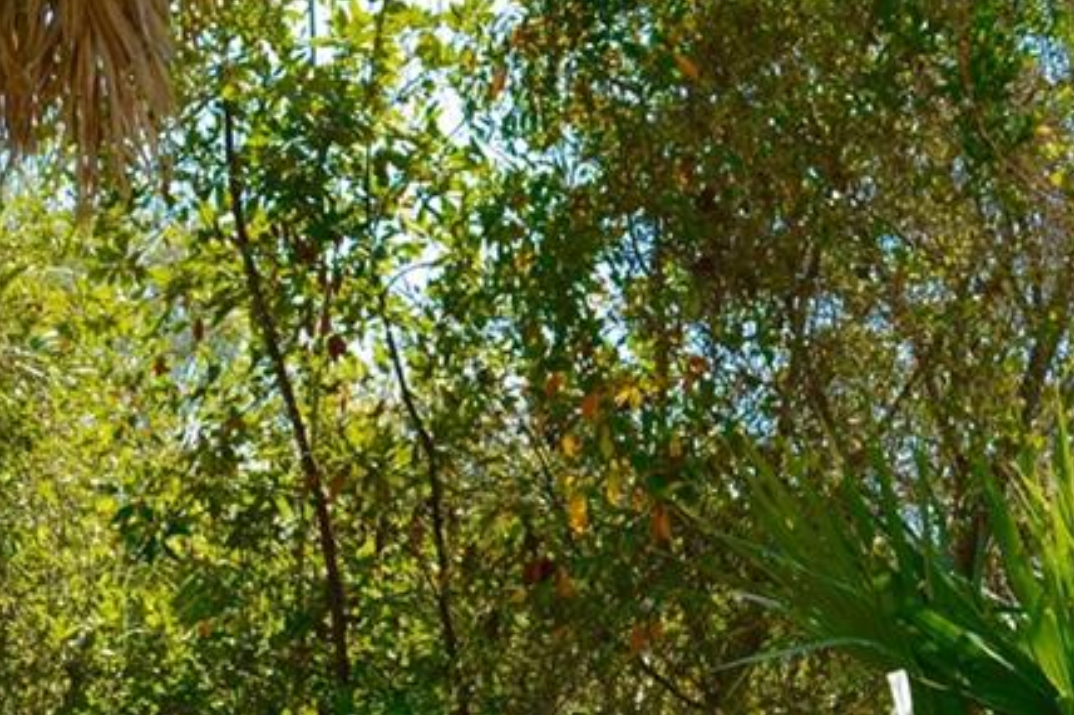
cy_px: 1011
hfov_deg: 15.7
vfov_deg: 10.3
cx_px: 110
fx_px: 3843
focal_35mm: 129
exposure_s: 1/250
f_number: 8
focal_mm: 23
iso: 100
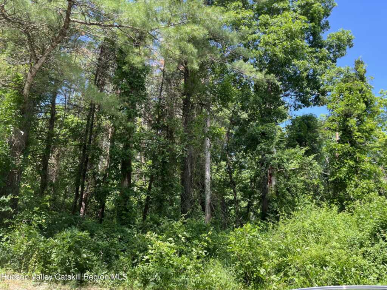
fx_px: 291
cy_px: 145
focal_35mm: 26
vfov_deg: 53.1
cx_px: 194
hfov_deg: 67.3
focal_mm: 5.1
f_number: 1.6
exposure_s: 1/537
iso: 50
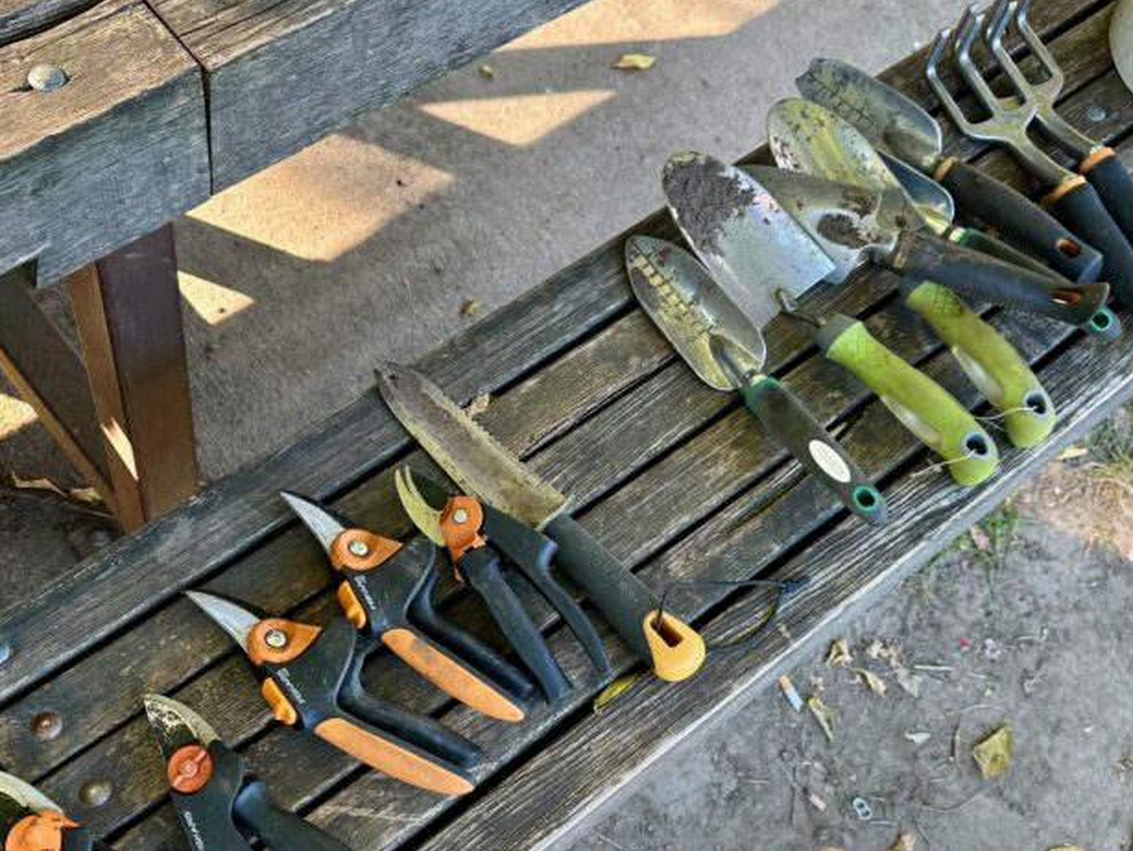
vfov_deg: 35.6
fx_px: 1310
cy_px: 580
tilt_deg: -65.6
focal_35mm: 40
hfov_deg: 46.6
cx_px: 472
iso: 100
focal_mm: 6.86
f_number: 1.78
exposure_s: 1/121
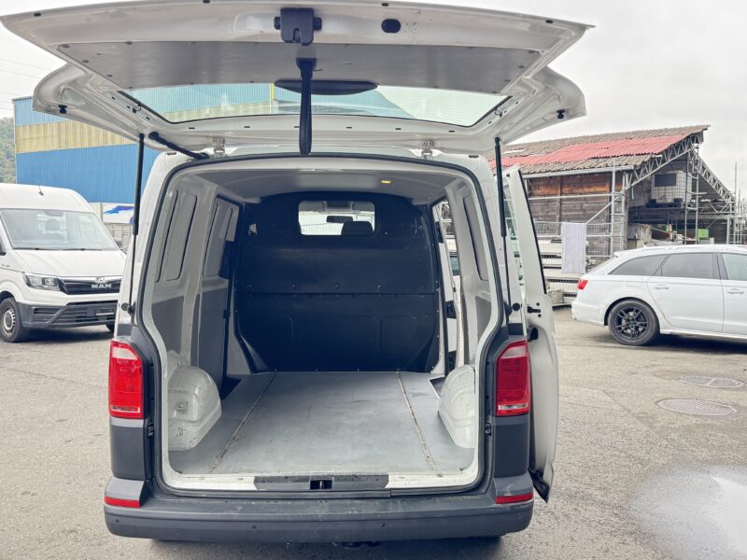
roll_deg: -0.2
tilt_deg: -2.2
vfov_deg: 56.8
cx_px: 374
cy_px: 280
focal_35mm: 24
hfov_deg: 71.6
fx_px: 518
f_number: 1.78
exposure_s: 1/121
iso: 125
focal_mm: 6.76
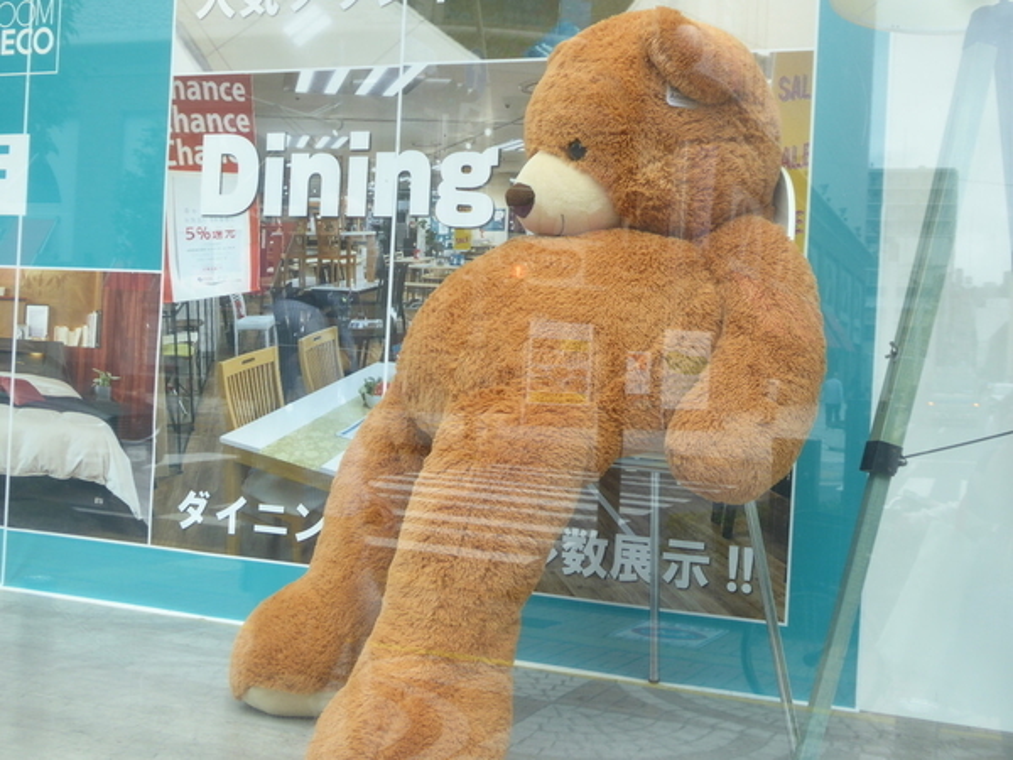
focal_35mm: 44
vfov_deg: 32.9
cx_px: 506
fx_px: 1288
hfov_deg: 42.9
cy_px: 380
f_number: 3.9
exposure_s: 1/80
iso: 100
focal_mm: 7.8
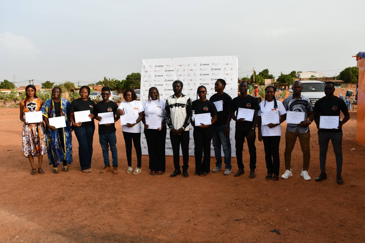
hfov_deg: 61.9
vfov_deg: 43.6
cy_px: 122
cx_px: 182
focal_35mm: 30
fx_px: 304
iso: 180
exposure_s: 1/250
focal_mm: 20
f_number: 8
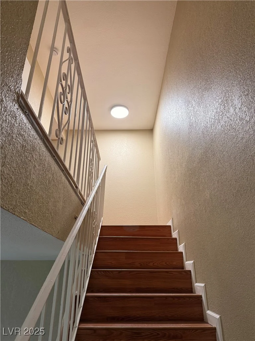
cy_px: 170
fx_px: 236
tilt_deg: +24.1
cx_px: 128
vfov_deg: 71.6
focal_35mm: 24
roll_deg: +0.1
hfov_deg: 56.8
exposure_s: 1/60
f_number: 1.78
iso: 200
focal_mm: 6.76
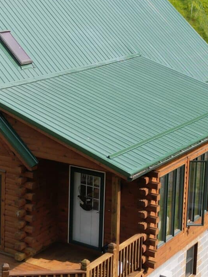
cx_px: -48
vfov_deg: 22.4
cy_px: 95
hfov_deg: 16.2
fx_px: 697
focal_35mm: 87
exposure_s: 1/2000
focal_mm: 6.72
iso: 130
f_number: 1.7
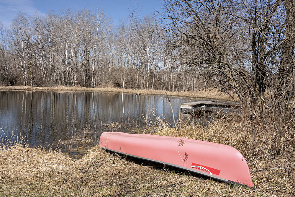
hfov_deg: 60.3
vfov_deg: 42.3
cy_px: 98
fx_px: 254
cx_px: 148
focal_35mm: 31
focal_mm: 31
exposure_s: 1/1000
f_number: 14
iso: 800
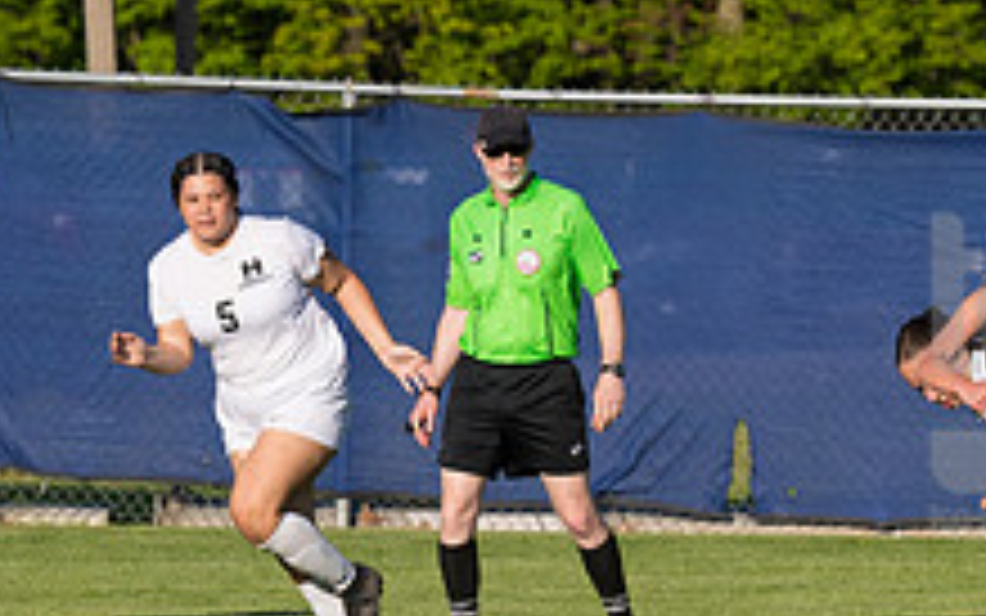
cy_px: 373
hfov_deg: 2.8
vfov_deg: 1.8
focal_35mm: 747
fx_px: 20078
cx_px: 1067
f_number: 5.6
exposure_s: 1/1600
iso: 250
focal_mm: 185
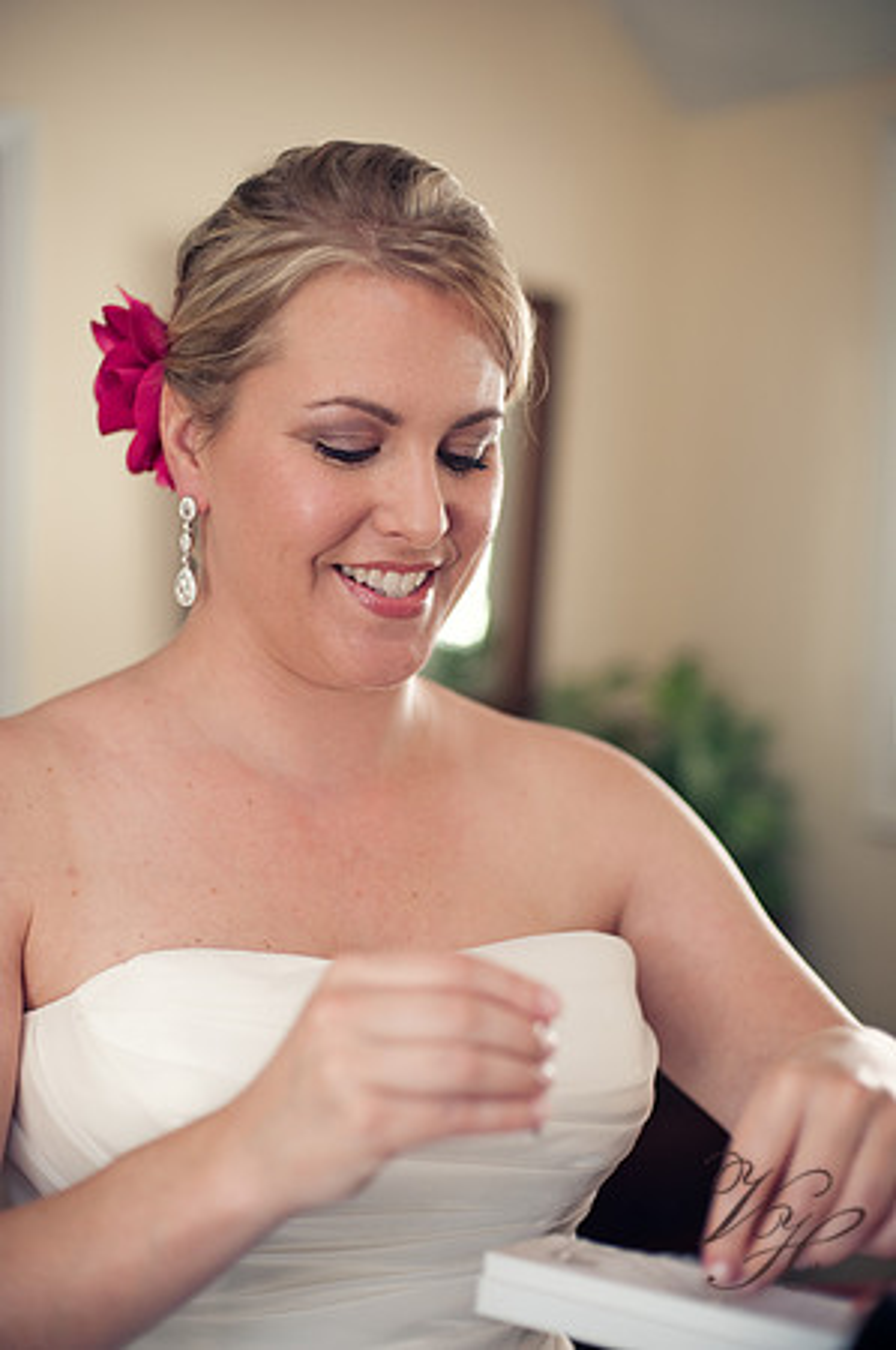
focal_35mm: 50
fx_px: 1871
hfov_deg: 26.9
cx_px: 448
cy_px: 675
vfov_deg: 39.6
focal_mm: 50
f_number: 2
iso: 400
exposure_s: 1/250
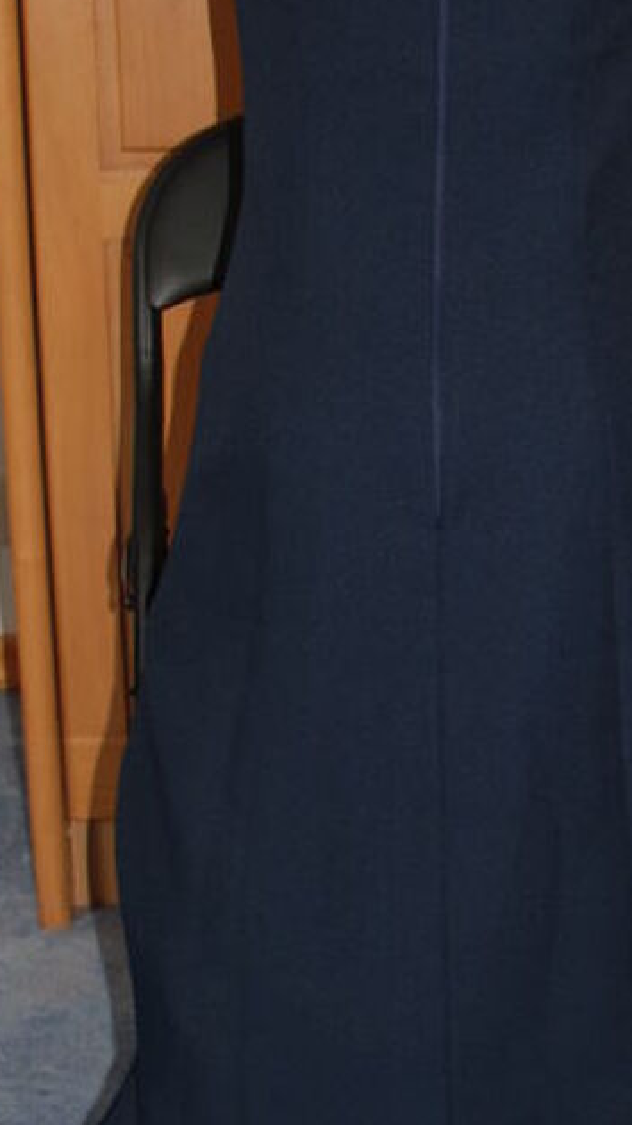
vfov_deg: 27.0
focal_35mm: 78
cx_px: 694
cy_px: 689
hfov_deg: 15.0
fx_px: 2333
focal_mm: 21
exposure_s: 1/60
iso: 200
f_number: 3.8
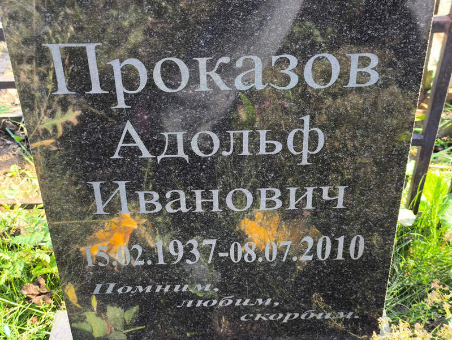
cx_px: 226
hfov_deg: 38.2
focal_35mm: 50
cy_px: 170
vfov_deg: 29.1
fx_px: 653
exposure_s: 1/112
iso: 50
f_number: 1.7
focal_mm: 4.71
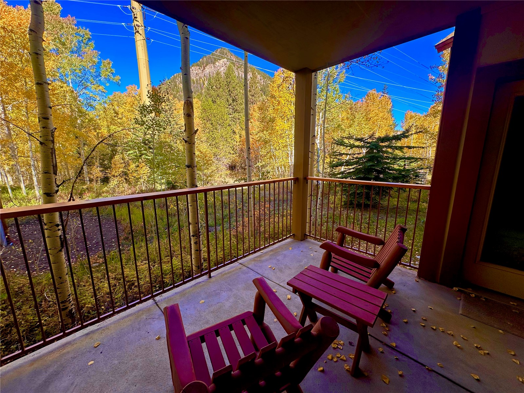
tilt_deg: -10.3
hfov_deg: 102.1
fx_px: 212
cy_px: 196
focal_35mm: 14
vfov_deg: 85.7
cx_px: 262
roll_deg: +0.1
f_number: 2.2
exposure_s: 1/241
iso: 40
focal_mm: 2.22
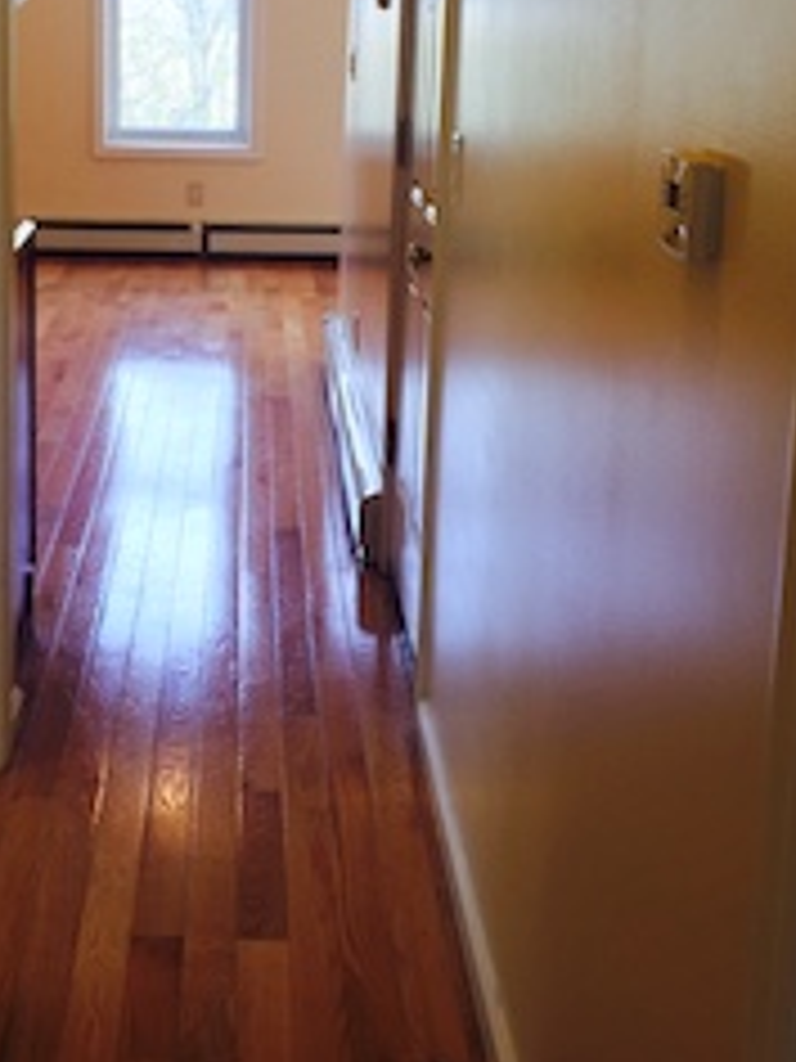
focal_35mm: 59
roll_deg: -1.0
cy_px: 360
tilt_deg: -11.2
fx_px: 1809
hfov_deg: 24.7
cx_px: 261
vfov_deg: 32.4
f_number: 2.2
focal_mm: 4.15
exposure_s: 1/40
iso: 32
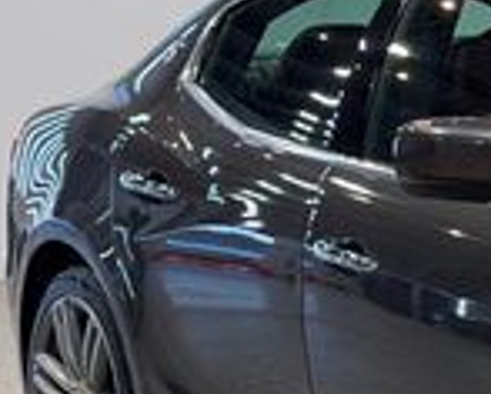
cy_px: 327
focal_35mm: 204
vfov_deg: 7.6
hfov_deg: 8.9
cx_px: 969
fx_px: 2968
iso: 50
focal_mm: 6.76
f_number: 1.78
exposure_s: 1/190
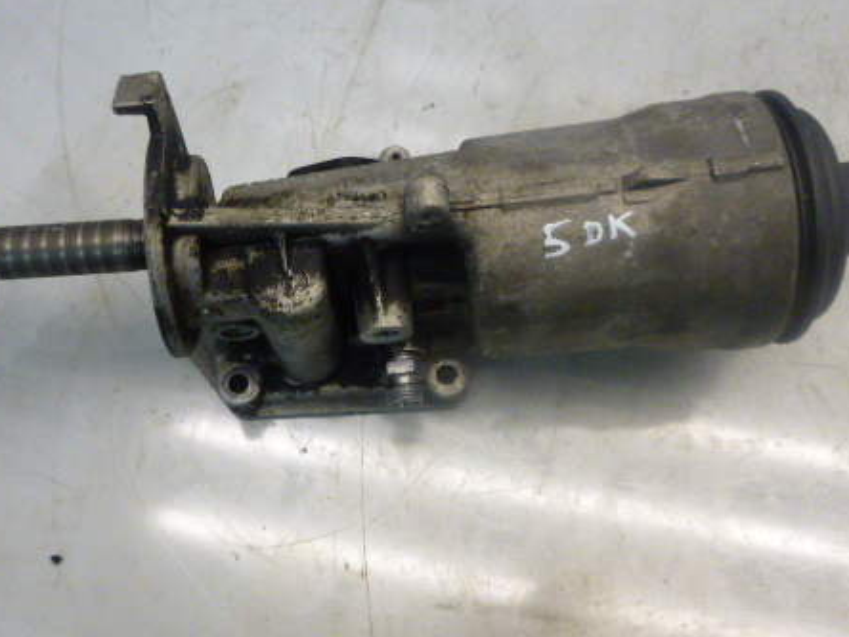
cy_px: 300
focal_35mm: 36
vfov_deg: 39.6
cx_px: 373
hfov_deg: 51.2
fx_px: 883
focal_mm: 4.5
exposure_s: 1/60
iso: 400
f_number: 3.9
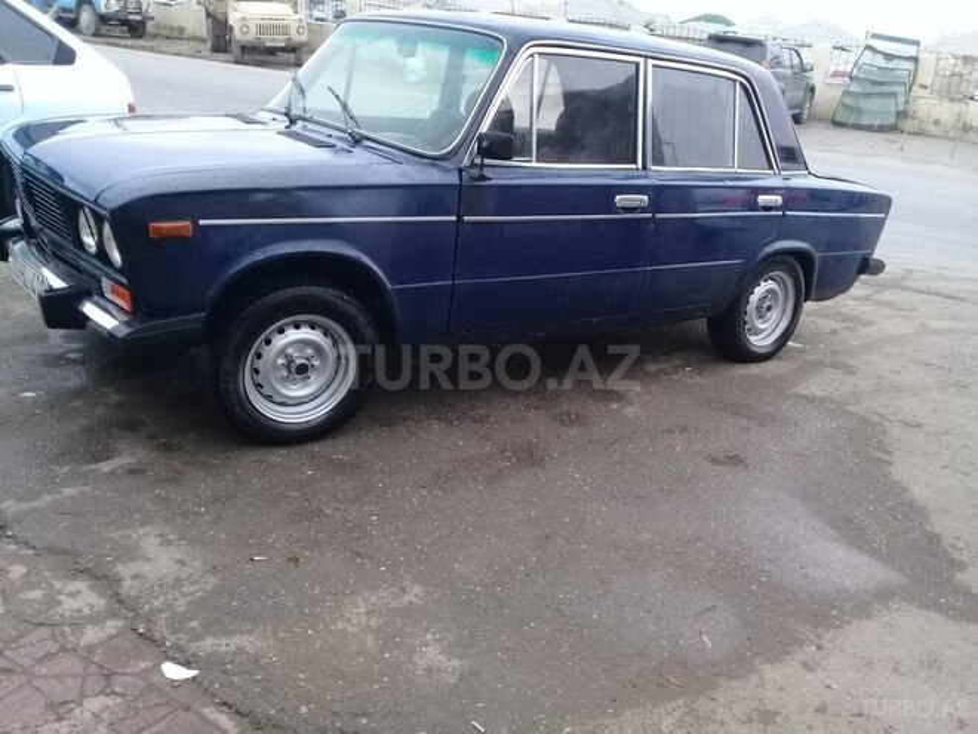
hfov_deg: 58.4
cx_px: 489
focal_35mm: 31
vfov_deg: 45.4
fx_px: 876
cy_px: 367
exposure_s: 1/33
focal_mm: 3.3
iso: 125
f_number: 2.2
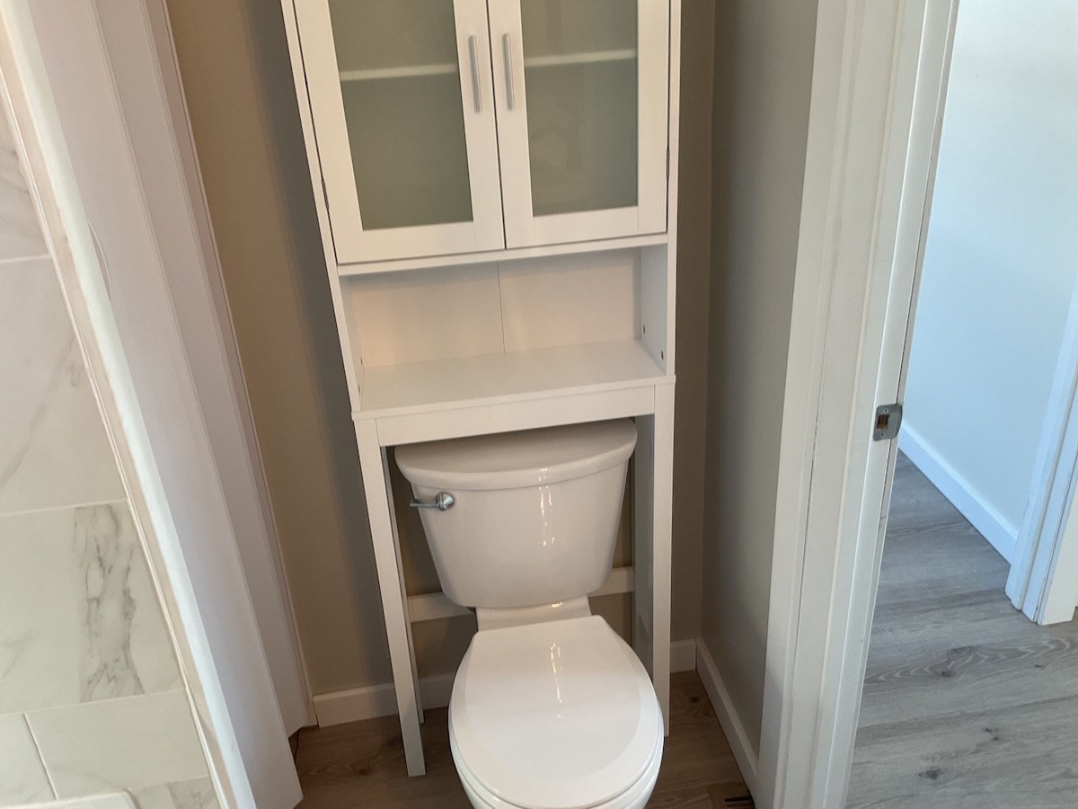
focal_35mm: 29
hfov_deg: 61.7
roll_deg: +3.3
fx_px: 903
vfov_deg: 48.2
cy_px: 404
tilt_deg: -27.7
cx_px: 539
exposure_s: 1/60
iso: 50
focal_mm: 3
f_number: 1.8
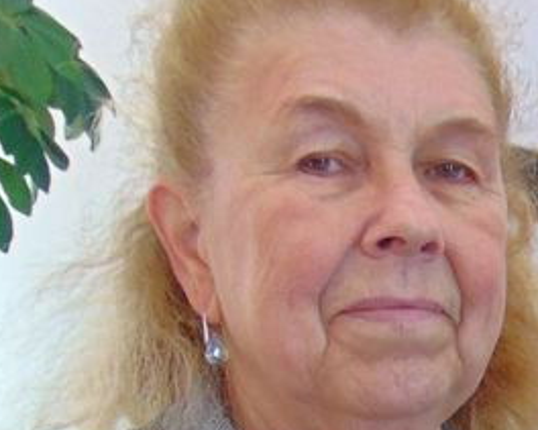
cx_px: 817
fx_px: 1767
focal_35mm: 111
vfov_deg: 12.9
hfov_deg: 15.8
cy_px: 717
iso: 80
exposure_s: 1/30
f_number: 3
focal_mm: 4.5
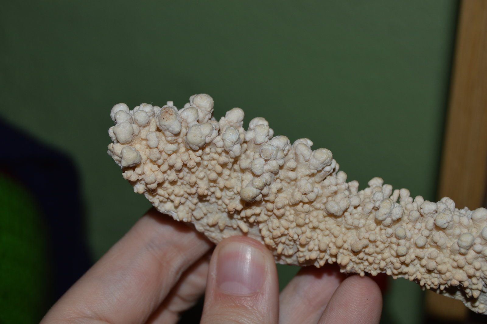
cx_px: 244
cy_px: 162
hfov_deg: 29.3
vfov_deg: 19.7
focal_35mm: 69
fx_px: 933
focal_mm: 46
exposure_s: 1/60
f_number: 8
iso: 100
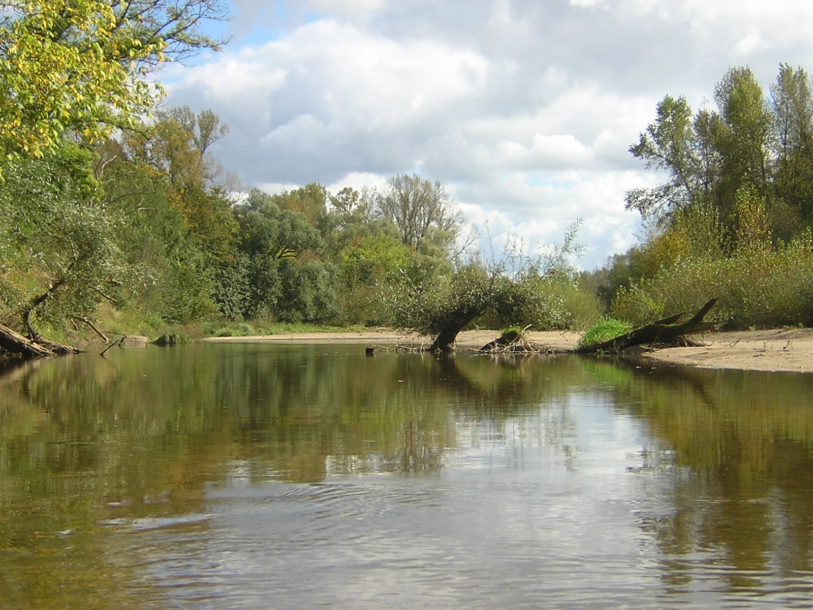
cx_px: 406
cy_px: 305
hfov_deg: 31.2
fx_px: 1456
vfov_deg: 23.7
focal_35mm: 62
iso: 100
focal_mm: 8.1
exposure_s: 1/544
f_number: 3.4
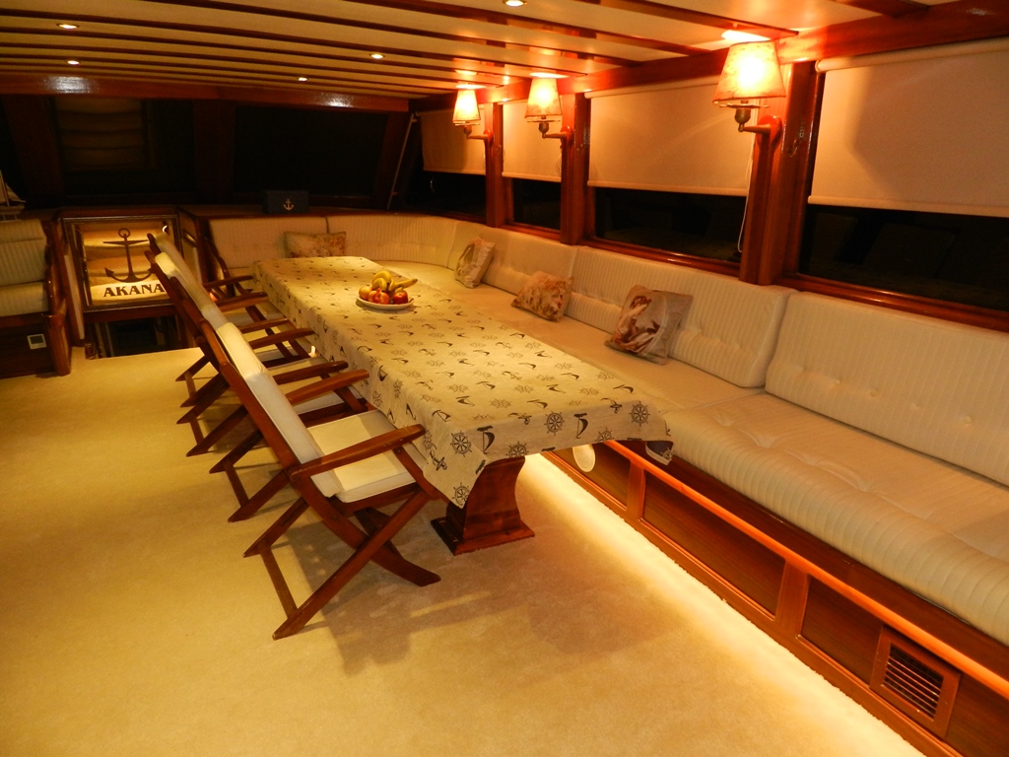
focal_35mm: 23
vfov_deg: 58.9
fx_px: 670
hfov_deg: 73.9
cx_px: 504
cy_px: 378
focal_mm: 4
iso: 400
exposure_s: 1/25
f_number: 3.4
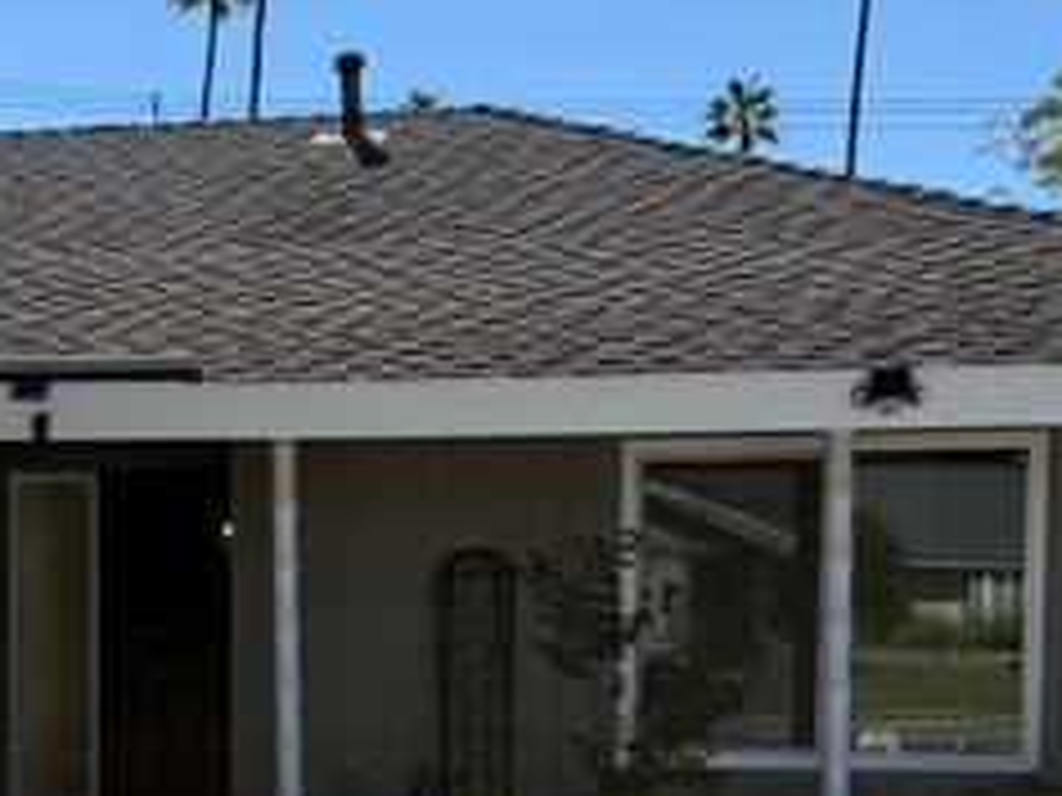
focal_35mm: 65
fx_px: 1994
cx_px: 166
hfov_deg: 29.0
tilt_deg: -3.0
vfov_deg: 22.1
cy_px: 715
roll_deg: -0.8
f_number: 1.78
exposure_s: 1/6711
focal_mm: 6.76
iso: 80
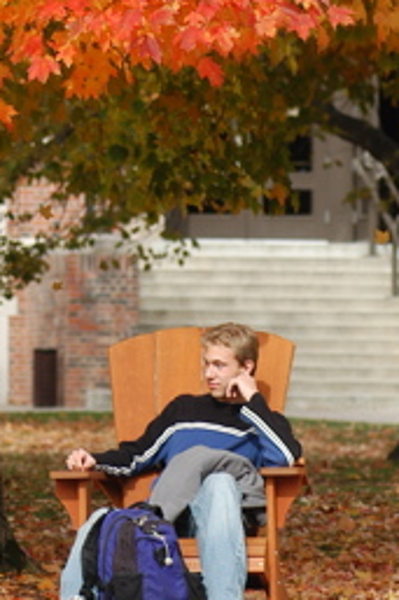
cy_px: -91
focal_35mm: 458
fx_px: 7624
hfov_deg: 3.0
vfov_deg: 4.5
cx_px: -30
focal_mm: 116
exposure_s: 1/500
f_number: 5.6
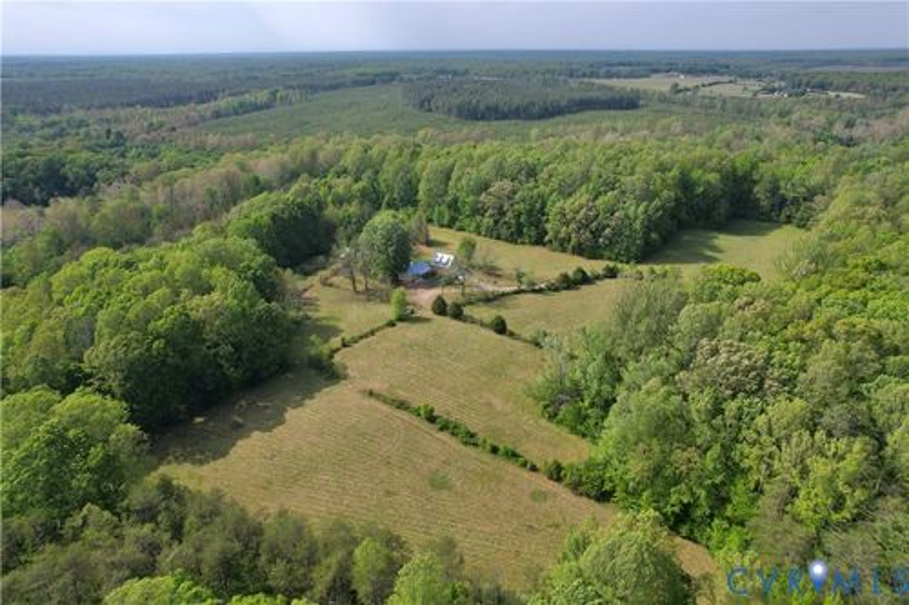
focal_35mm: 22
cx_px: 454
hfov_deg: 78.6
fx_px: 555
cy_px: 302
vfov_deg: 57.2
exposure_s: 1/1600
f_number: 2.8
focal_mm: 8.38
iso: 110
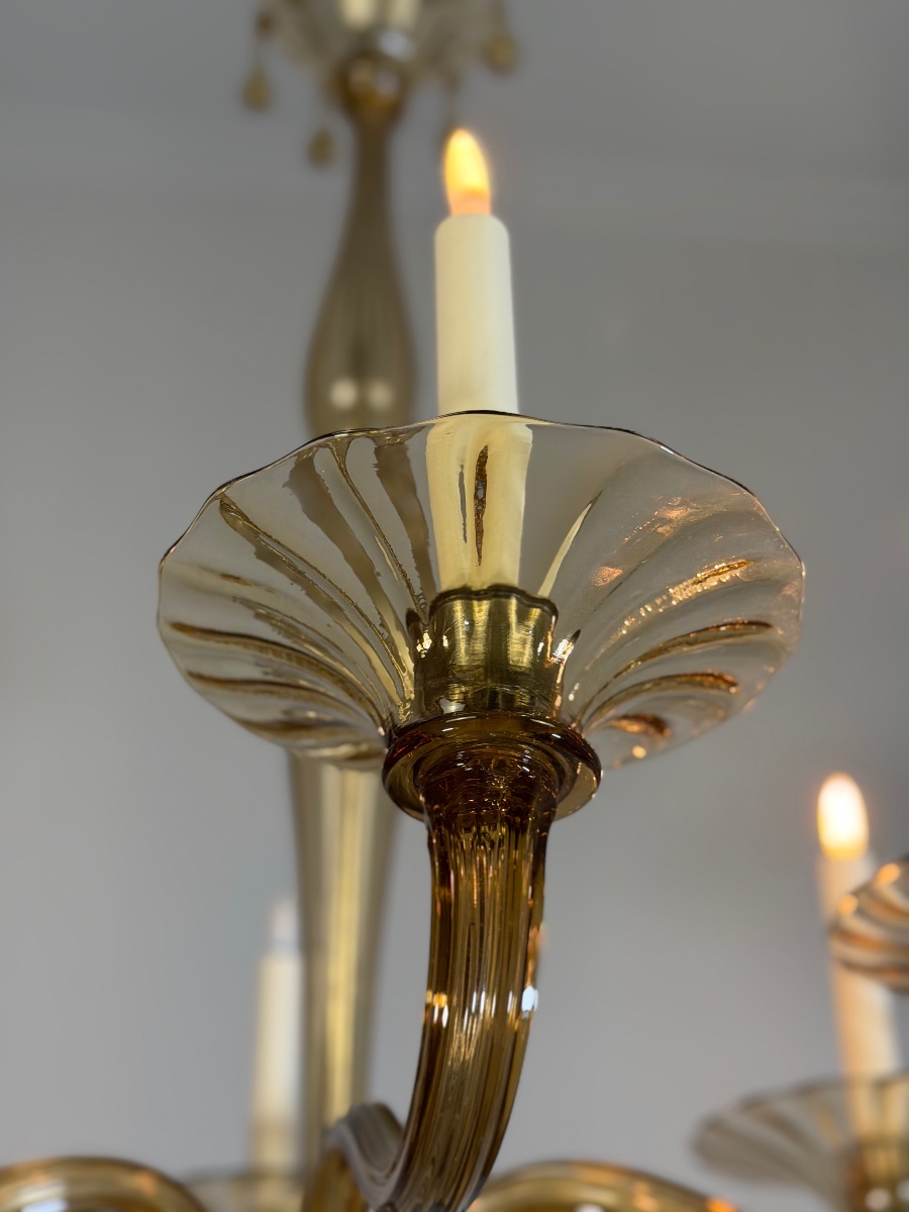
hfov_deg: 30.3
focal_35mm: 48
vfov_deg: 39.7
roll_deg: +1.2
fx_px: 1681
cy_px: 606
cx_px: 454
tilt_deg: +32.7
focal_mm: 6.76
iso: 125
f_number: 1.78
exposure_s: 1/100
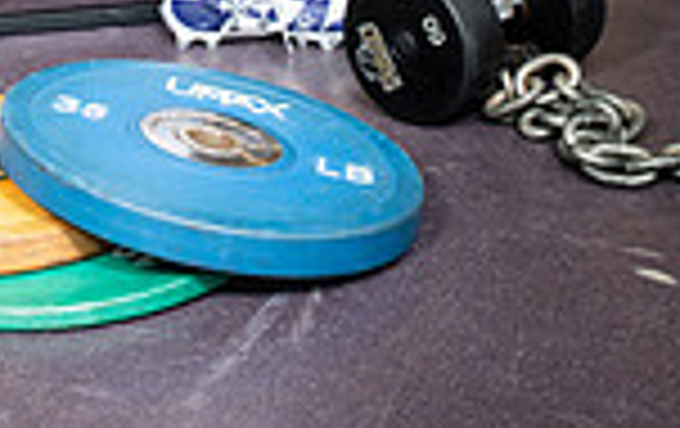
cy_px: -514
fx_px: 1801
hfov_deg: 20.8
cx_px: 23
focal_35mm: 97
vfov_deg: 11.7
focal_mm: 32
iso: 500
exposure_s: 1/250
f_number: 5.6
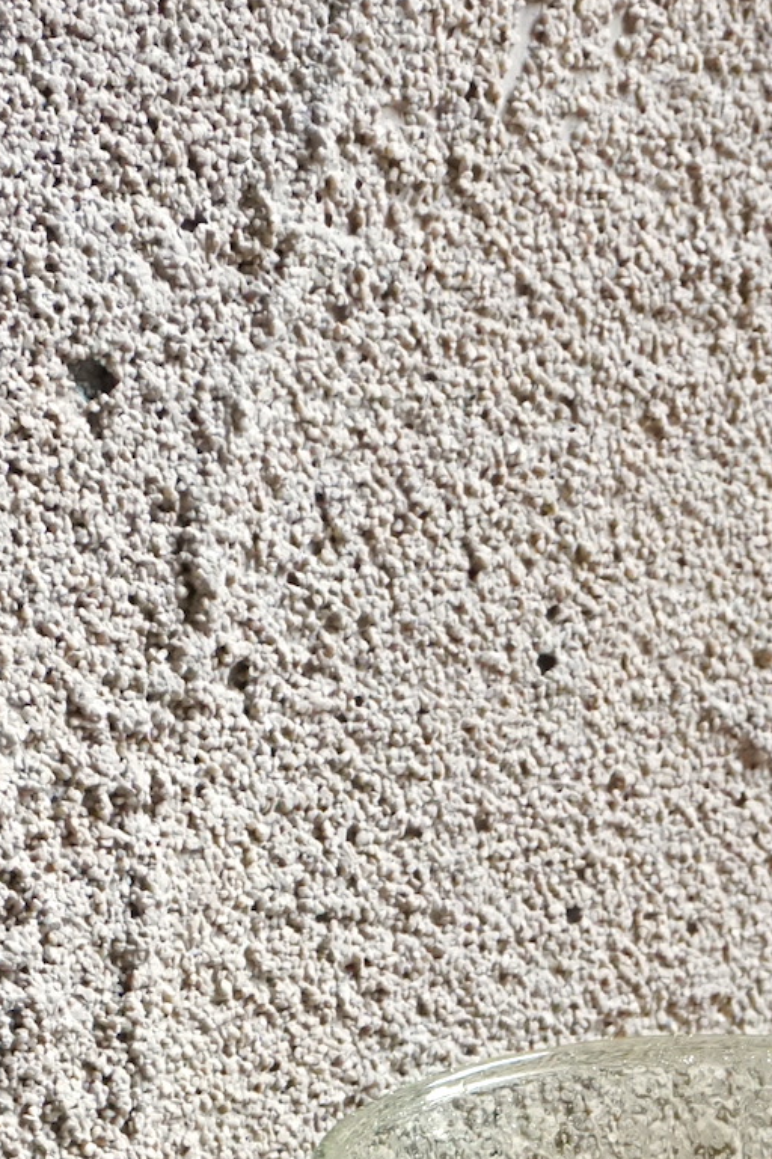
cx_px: 731
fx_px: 4976
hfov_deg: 8.8
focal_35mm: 155
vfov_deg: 12.8
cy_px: 1589
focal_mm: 33
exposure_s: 1/100
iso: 2500
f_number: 8
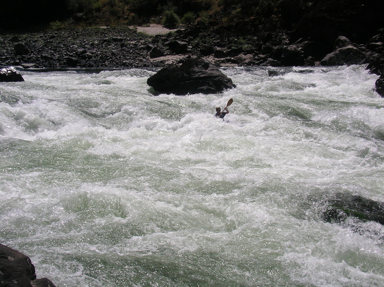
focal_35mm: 48
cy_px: 144
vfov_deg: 30.2
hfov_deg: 39.7
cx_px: 192
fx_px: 532
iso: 50
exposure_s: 1/400
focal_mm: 7.5
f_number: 7.5
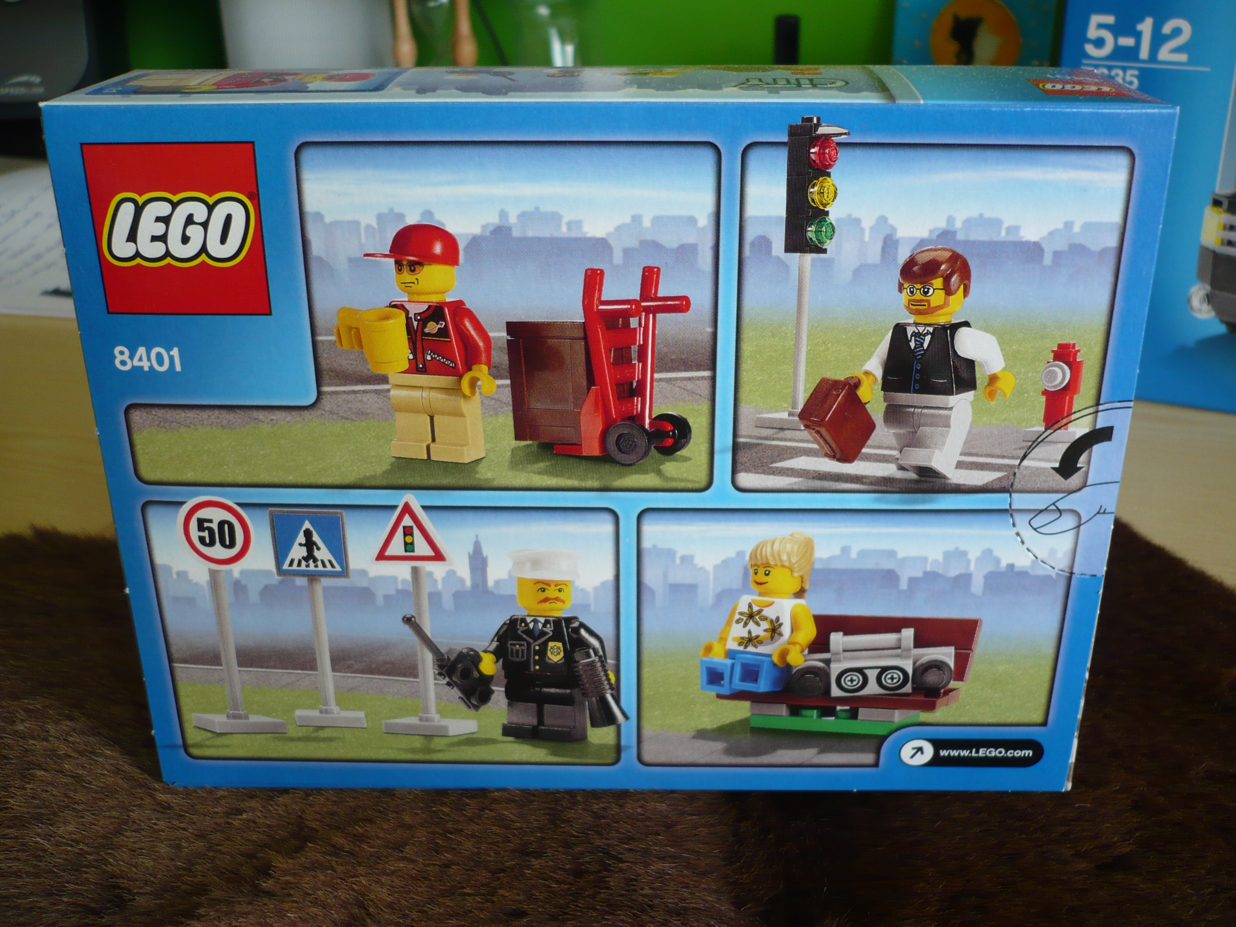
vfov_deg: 40.7
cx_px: 618
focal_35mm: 35
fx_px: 1250
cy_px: 464
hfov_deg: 52.6
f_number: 2.8
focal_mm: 5.8
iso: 100
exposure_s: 1/60
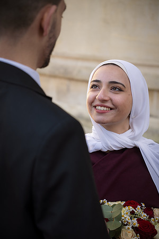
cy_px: 120
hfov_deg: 19.7
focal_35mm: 69
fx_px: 457
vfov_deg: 29.2
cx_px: 80
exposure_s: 1/200
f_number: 4
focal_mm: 69
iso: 100
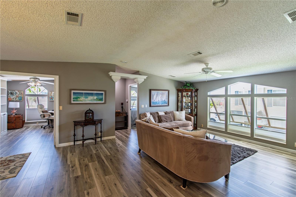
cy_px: 98
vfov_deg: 77.3
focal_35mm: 15
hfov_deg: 100.4
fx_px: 123
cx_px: 148
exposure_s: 1/50
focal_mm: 15
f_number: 3.5
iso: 100
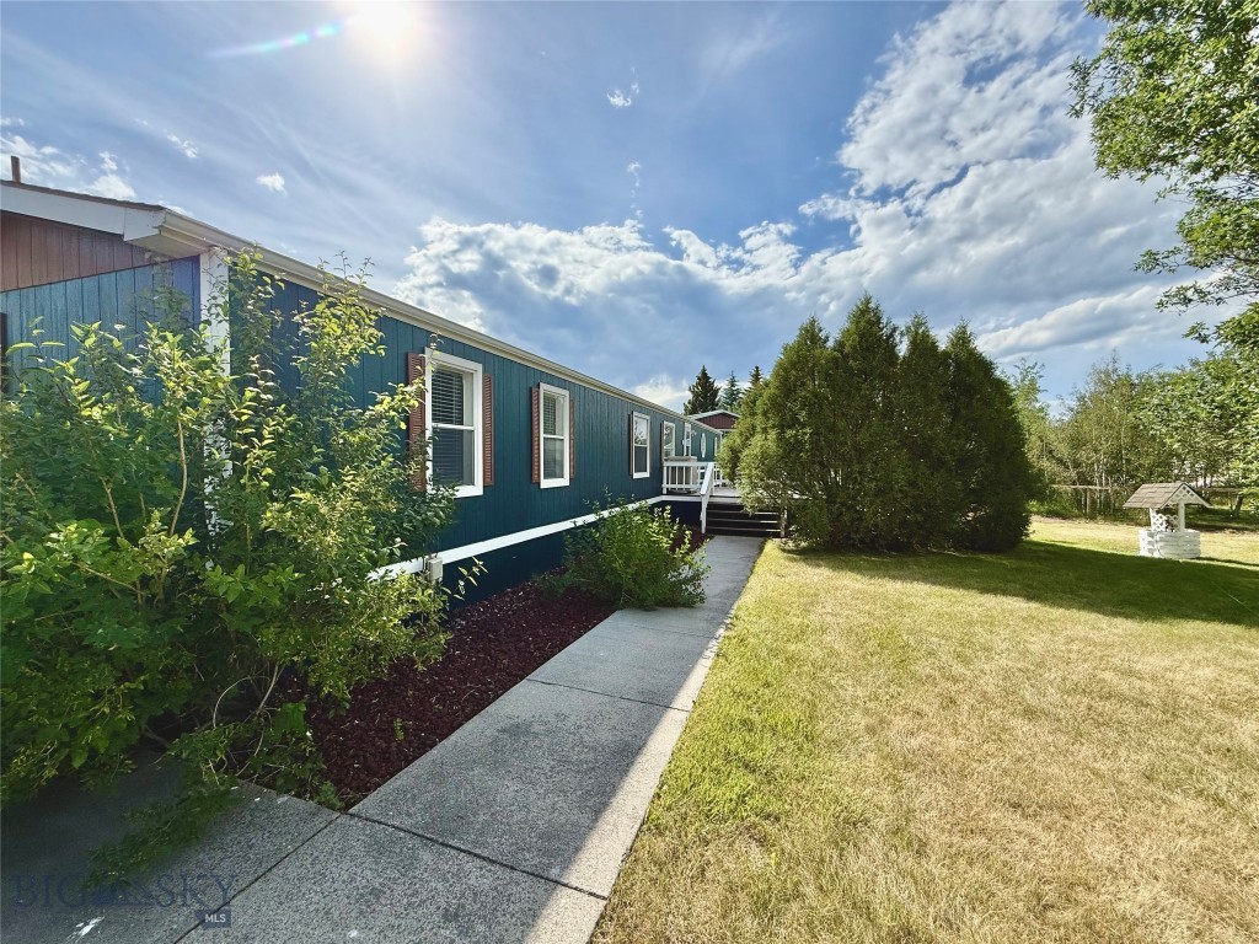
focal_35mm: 14
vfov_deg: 85.7
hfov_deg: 102.1
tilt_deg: -0.9
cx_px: 630
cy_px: 472
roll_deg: -0.4
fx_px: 509
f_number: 2.2
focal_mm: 2.22
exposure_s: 1/2506
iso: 64
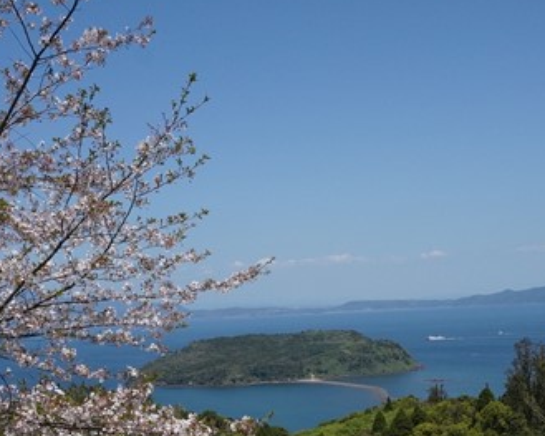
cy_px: 417
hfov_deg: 32.3
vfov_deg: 25.1
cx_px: 328
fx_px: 938
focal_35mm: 58
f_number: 11
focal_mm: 17
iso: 400
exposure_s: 1/800
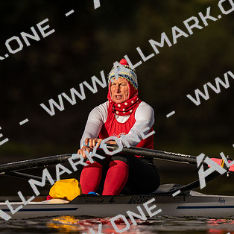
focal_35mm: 943
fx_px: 7212
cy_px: 118
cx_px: 133
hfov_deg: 1.9
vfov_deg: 1.9
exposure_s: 1/2500
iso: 280
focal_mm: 600
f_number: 4
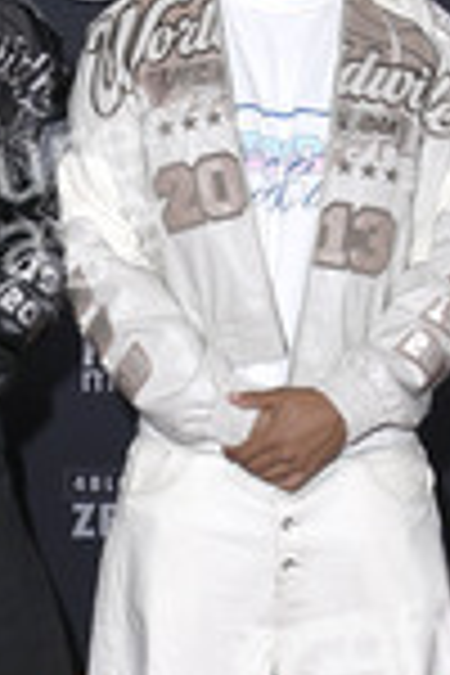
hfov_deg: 11.4
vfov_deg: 17.0
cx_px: 58
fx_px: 2250
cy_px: 454
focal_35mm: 120
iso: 500
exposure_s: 1/250
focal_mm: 45
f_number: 5.6
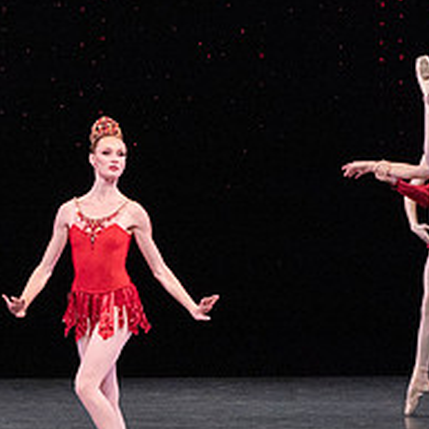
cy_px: 189
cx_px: 74
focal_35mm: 588
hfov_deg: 3.0
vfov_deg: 3.0
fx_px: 8244
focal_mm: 229
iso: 16000
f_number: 11
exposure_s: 1/500
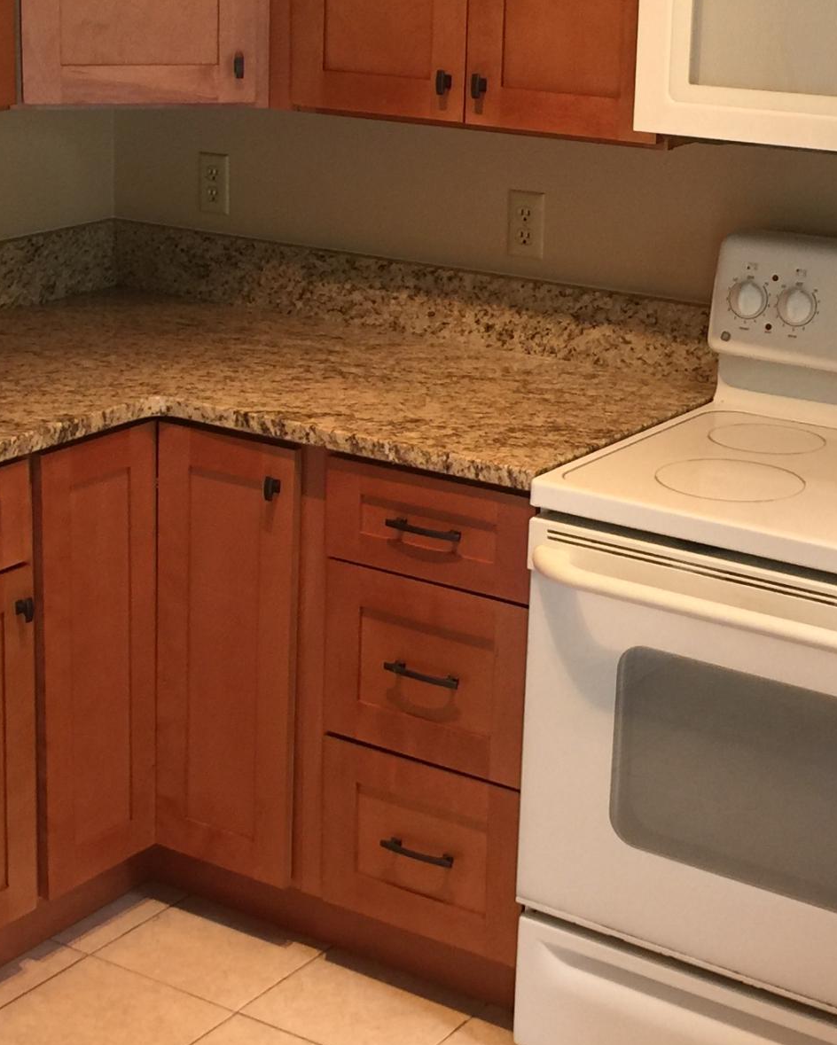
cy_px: 394
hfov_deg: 21.2
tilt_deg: -14.4
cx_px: 284
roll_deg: -1.7
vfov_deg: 26.3
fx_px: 2228
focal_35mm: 72
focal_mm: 4.15
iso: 40
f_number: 2.2
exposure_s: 1/15
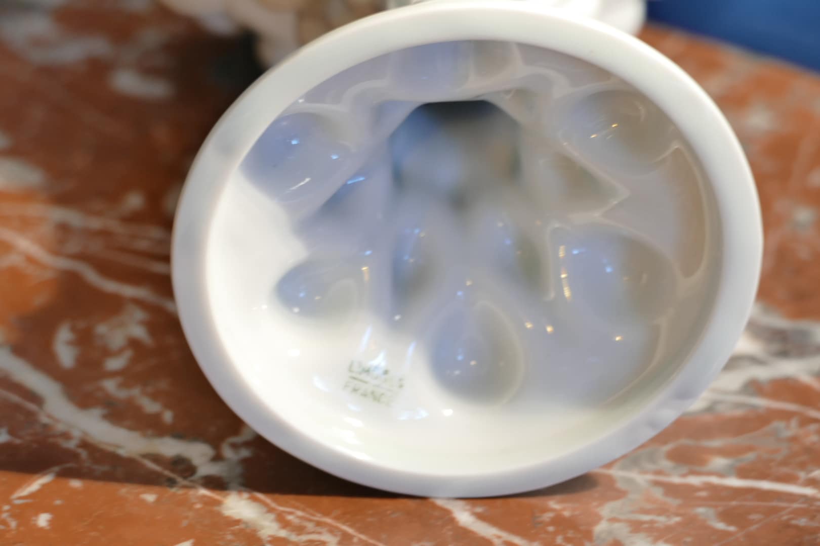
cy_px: 273
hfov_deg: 11.1
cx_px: 410
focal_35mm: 186
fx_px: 4236
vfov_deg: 7.4
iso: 500
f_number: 4
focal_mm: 67.72
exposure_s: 1/1.3
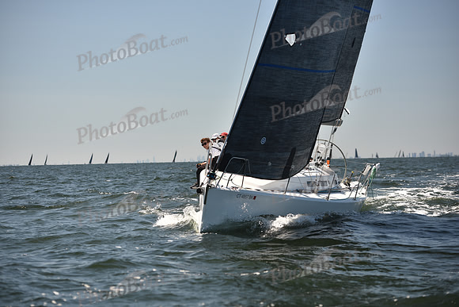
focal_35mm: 105
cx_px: 230
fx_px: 1339
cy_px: 154
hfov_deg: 19.5
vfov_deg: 13.0
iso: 250
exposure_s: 1/1600
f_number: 3.2
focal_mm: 105
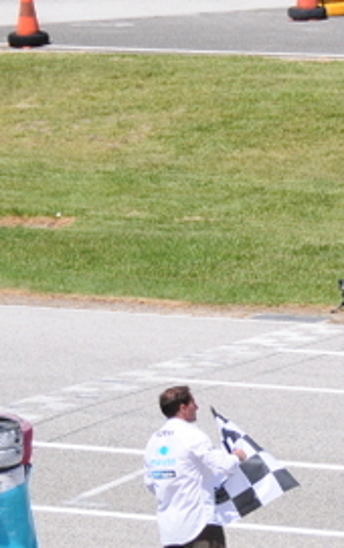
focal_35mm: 288
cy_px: 394
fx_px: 4309
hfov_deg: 4.6
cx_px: 330
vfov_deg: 7.3
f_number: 4.8
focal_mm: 50
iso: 400
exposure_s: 1/2500
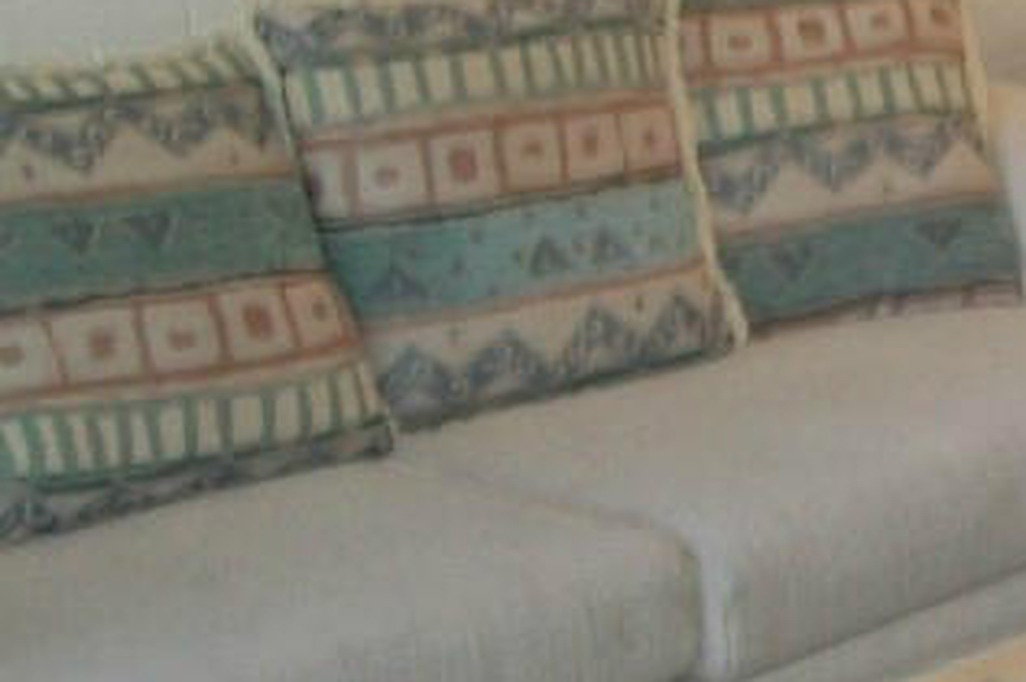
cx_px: 1195
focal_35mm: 108
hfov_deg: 18.1
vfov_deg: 12.6
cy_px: 399
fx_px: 3075
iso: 160
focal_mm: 5.7
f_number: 2.9
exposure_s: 1/30
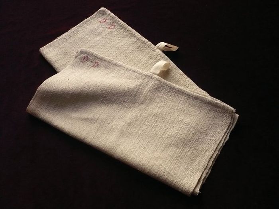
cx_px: 140
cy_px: 104
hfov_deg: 52.7
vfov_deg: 40.7
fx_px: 282
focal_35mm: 35
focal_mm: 5.8
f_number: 2.8
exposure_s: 1/400
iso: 400
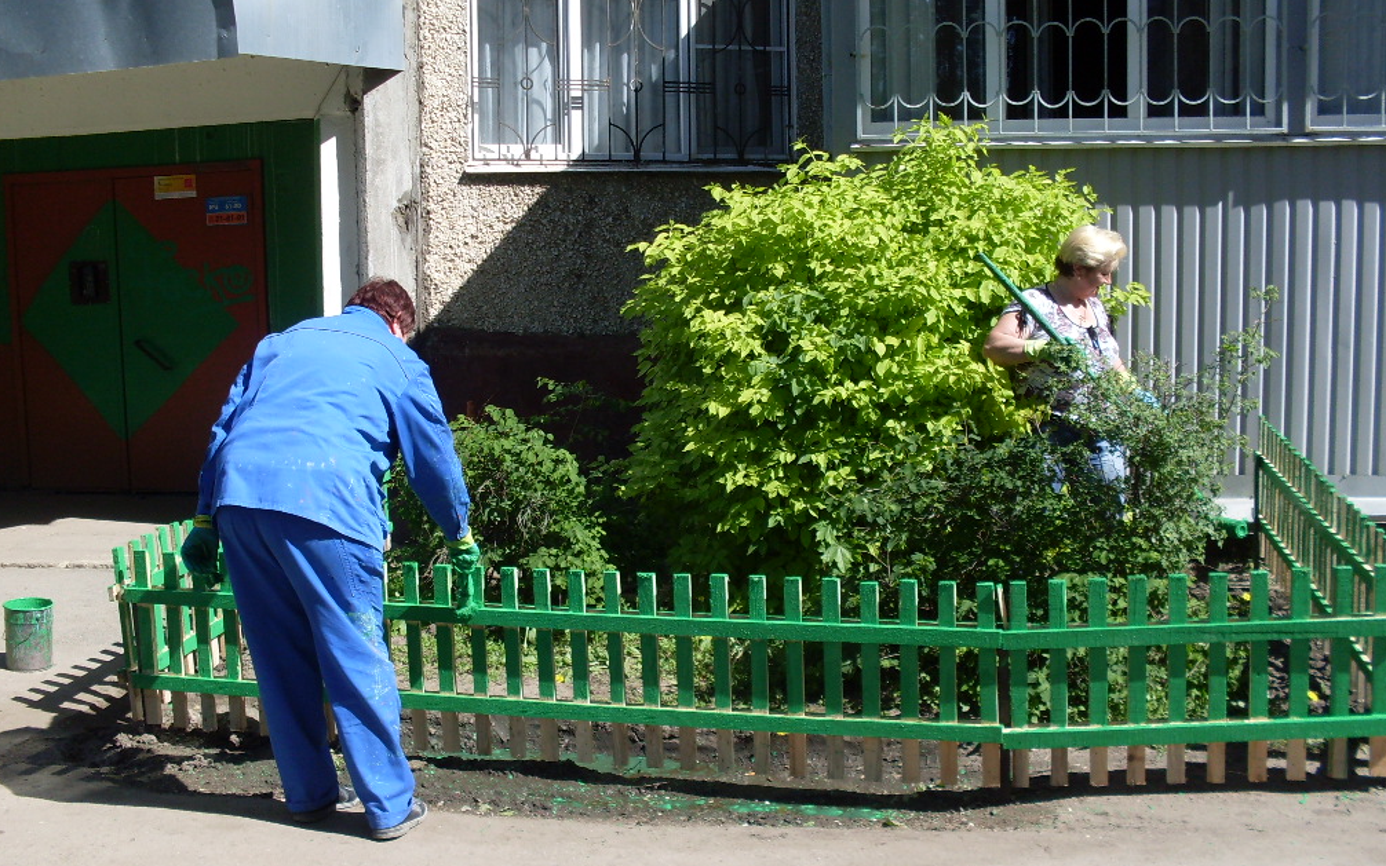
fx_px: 1549
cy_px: 446
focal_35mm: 41
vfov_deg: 31.3
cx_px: 689
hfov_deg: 48.2
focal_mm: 6.3
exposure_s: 1/750
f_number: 2.8
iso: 80
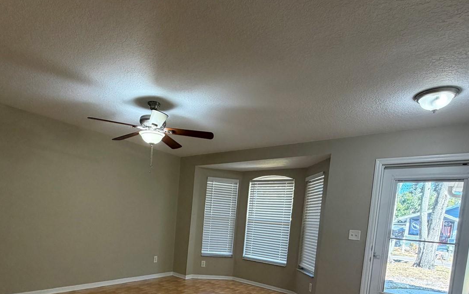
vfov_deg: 51.5
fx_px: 281
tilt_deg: -4.7
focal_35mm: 22
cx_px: 200
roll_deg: -4.3
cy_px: 237
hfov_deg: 79.1
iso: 200
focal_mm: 2.22
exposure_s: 1/60
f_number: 2.2
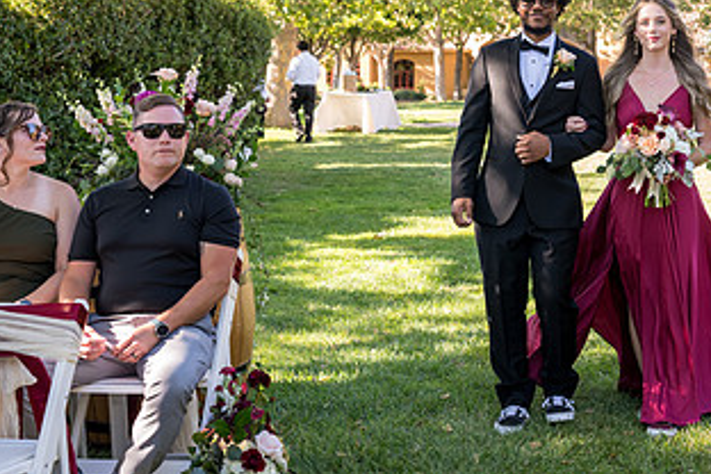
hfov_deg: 29.2
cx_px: 597
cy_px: 38
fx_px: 1323
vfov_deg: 19.9
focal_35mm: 67
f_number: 4
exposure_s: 1/400
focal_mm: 36
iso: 640
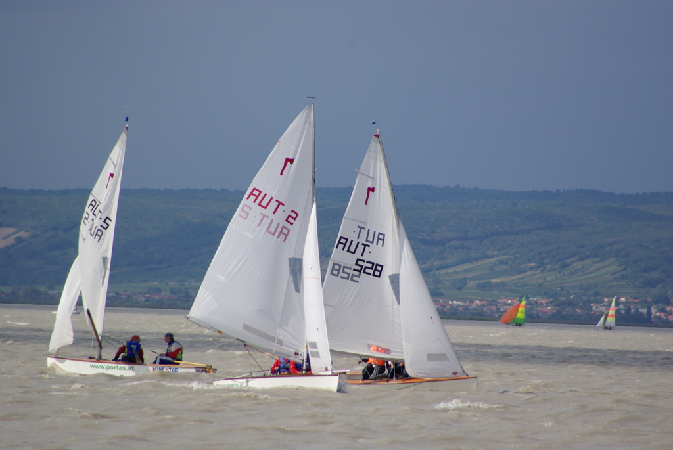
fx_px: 8421
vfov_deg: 3.1
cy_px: 225
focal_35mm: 450
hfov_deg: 4.6
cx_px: 336
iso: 100
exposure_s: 1/350
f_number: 6.7
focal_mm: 300
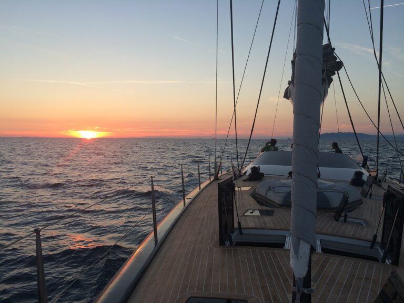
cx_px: 202
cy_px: 152
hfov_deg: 61.7
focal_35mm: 29
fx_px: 338
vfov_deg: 48.2
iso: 32
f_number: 2.2
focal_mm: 4.15
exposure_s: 1/237
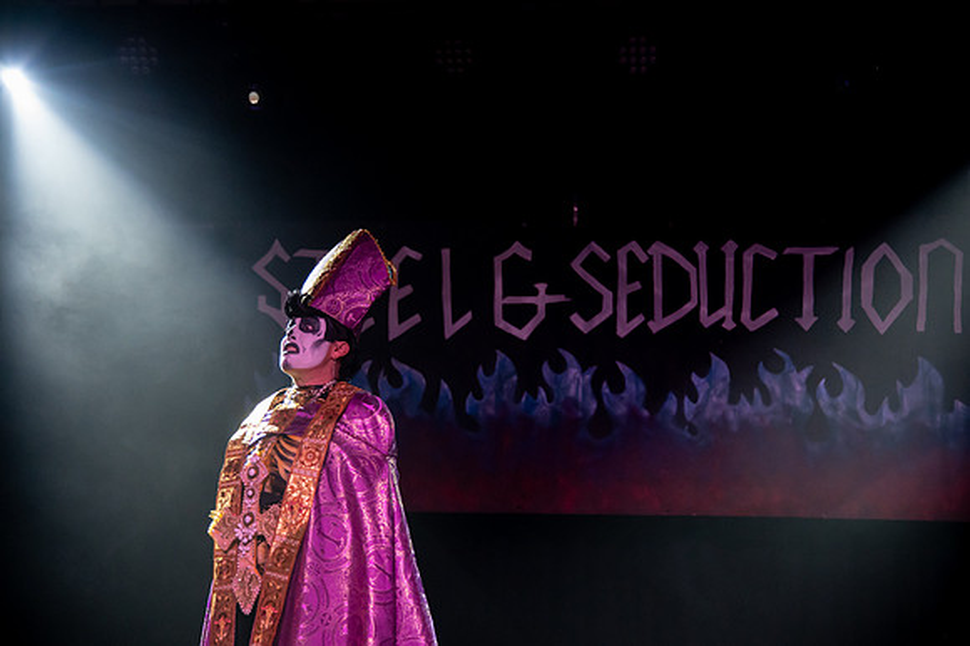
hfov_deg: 24.7
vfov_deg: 16.6
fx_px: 2213
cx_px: 470
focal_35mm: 82
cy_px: 322
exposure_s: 1/80
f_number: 4
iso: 6400
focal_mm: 78
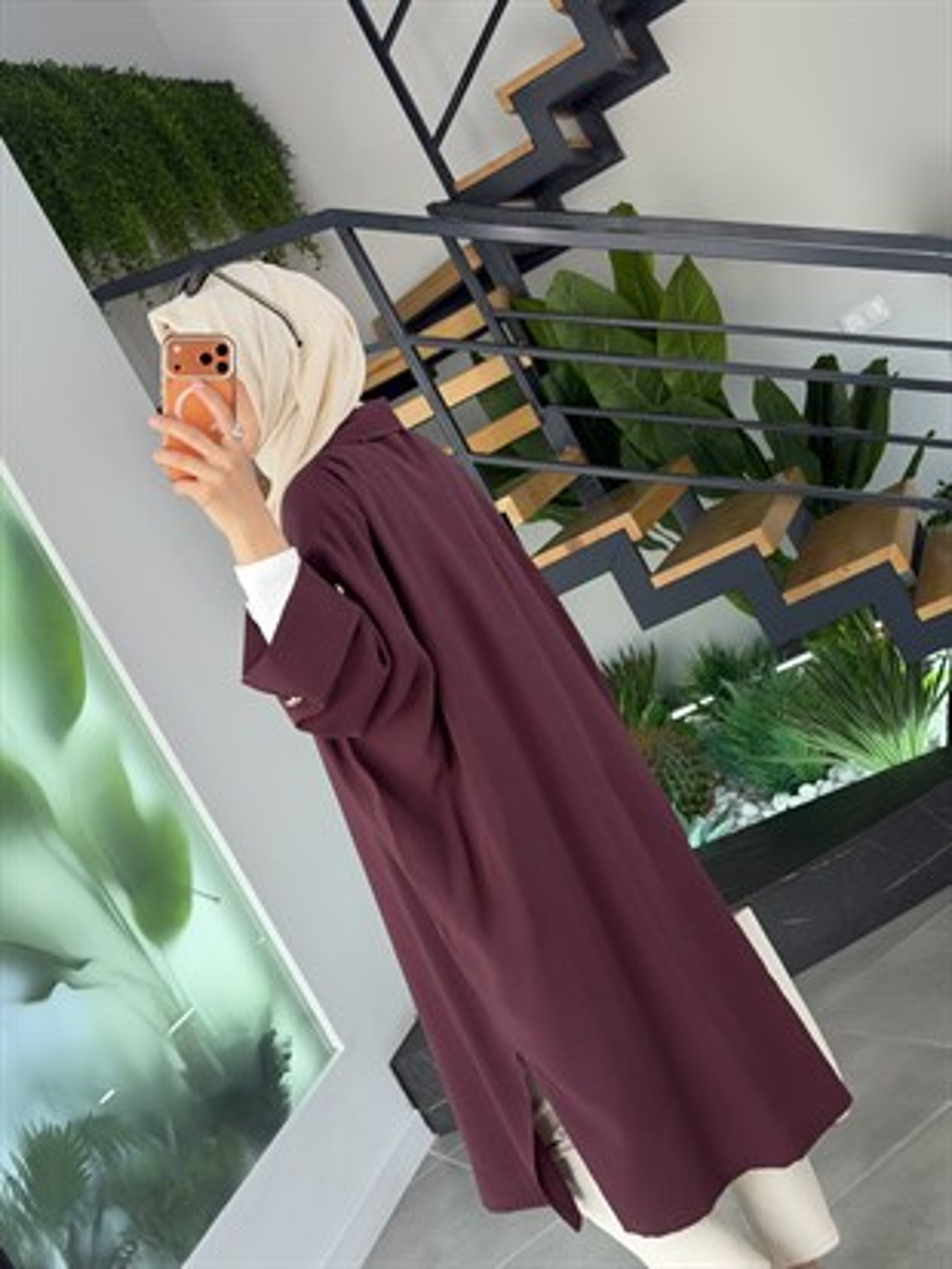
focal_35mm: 48
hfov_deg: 30.3
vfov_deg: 39.6
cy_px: 634
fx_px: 1759
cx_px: 476
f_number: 1.78
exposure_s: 1/225
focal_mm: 6.76
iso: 50
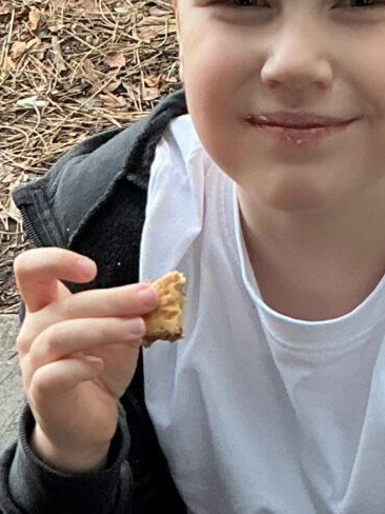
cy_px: 602
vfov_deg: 12.7
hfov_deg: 9.7
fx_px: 2254
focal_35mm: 152
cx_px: 292
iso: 64
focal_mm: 3
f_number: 1.8
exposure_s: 1/50
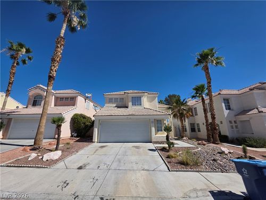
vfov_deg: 89.9
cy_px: 100
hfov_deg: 106.2
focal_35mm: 13
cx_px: 133
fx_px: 100
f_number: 1.9
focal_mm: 2.2
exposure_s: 1/3483
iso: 40
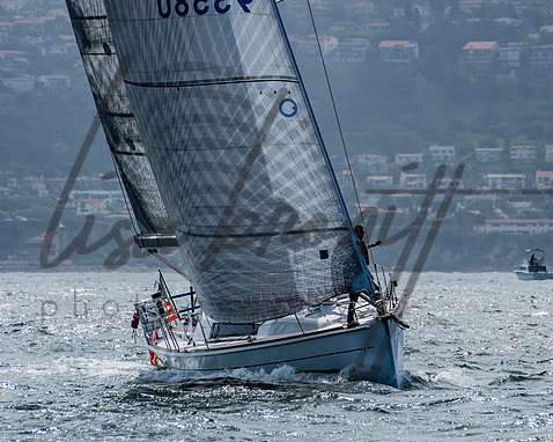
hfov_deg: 4.0
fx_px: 7984
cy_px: 140
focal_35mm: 488
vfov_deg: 3.2
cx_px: 349
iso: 200
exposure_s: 1/2500
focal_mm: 200
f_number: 6.3
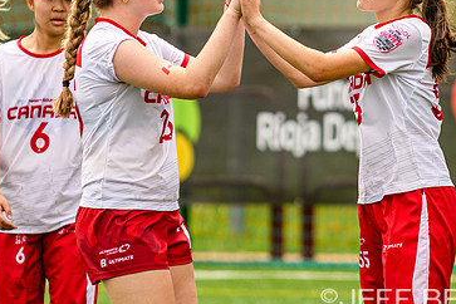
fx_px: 9689
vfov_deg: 1.8
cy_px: 89
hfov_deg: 2.7
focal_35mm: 765
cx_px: 398
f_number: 3.2
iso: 125
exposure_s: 1/1000
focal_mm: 200
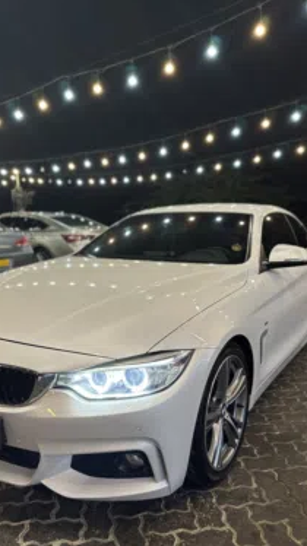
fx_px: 406
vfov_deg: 67.9
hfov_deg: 41.4
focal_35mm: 28
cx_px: 146
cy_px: 269
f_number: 1.78
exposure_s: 1/100
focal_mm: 6.86
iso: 125
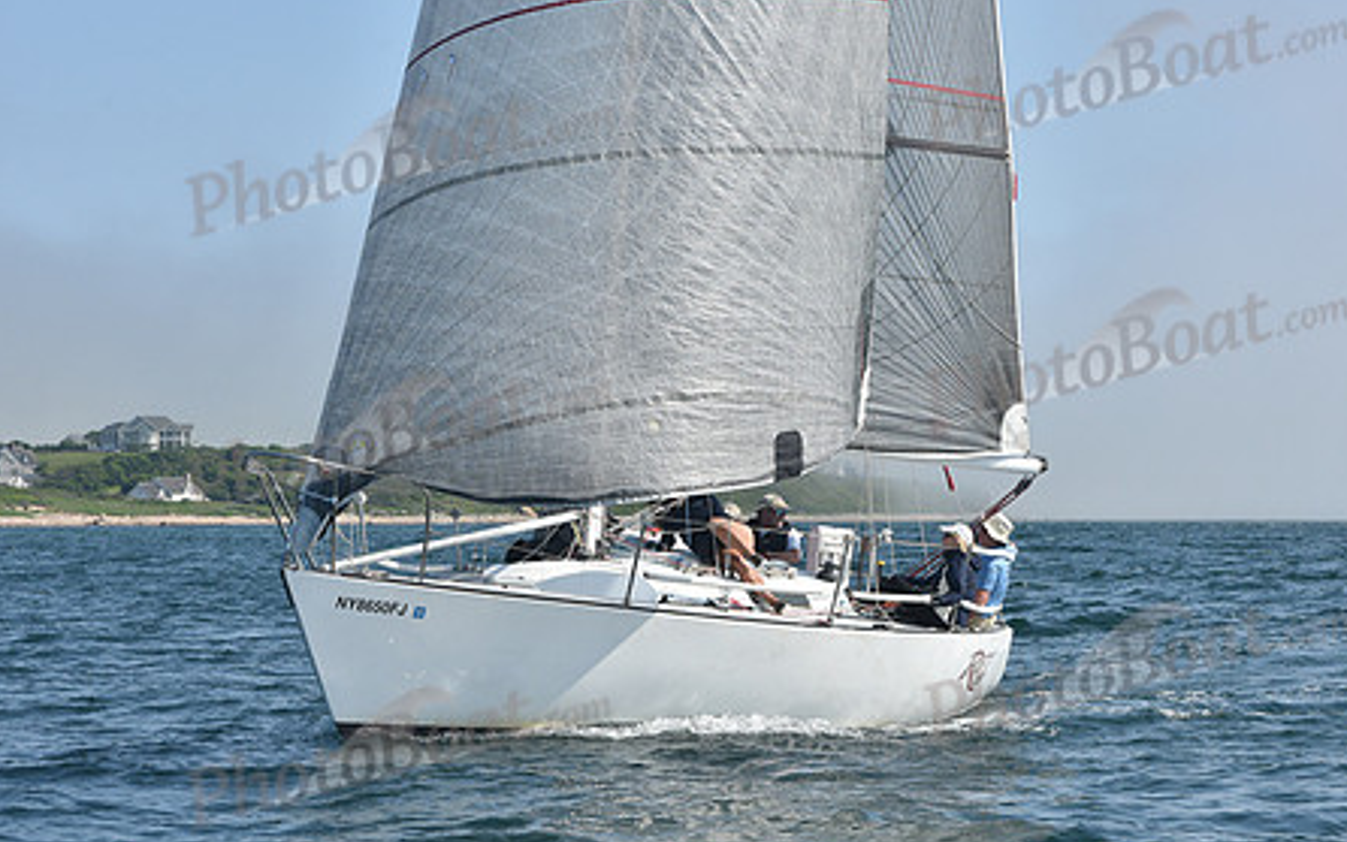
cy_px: 551
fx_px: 4186
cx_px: 770
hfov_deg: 18.3
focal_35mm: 114
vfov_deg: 11.5
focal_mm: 86
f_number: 10
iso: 320
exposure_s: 1/1000
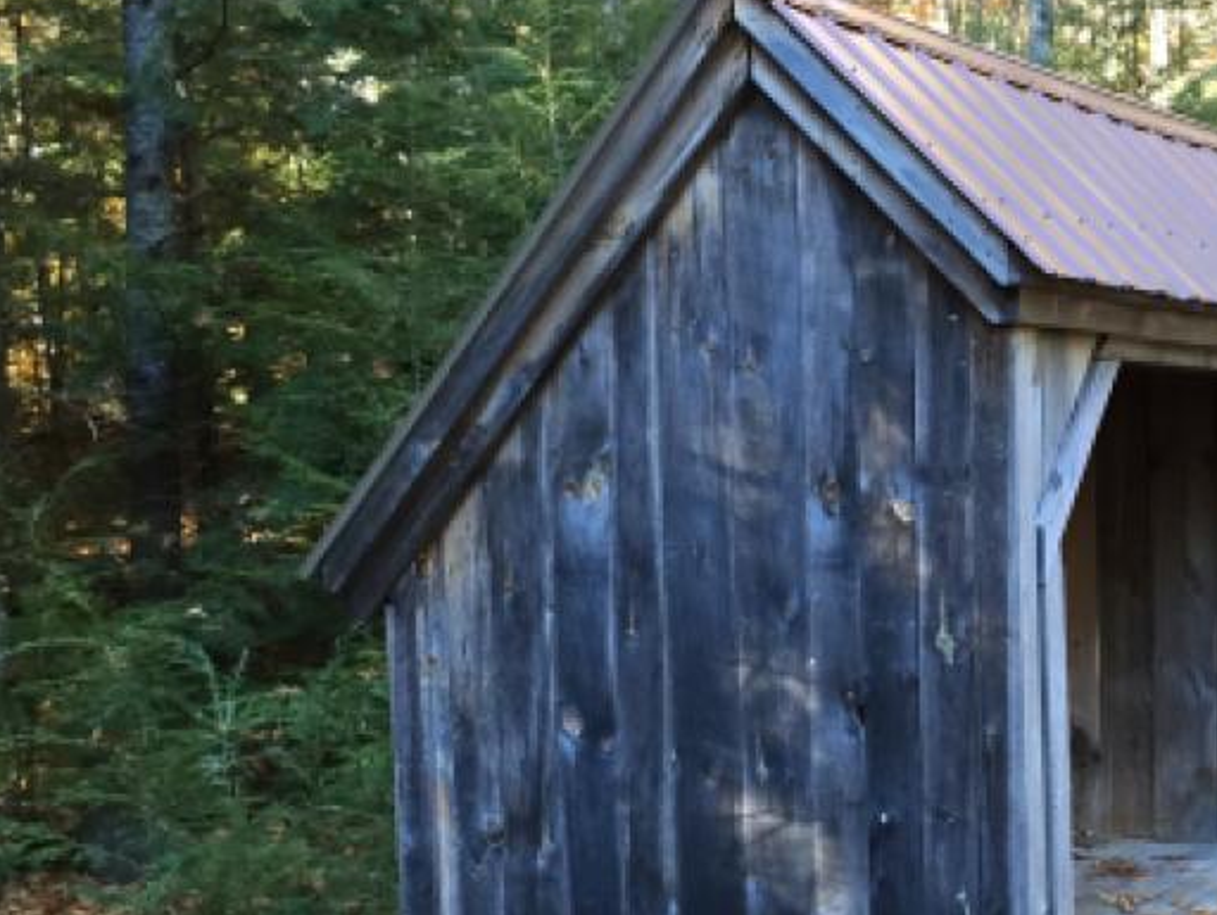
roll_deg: +3.7
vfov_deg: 25.1
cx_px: 1058
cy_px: 655
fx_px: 2041
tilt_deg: -6.3
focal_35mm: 58
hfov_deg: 31.9
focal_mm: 4.15
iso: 50
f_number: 2.2
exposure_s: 1/30
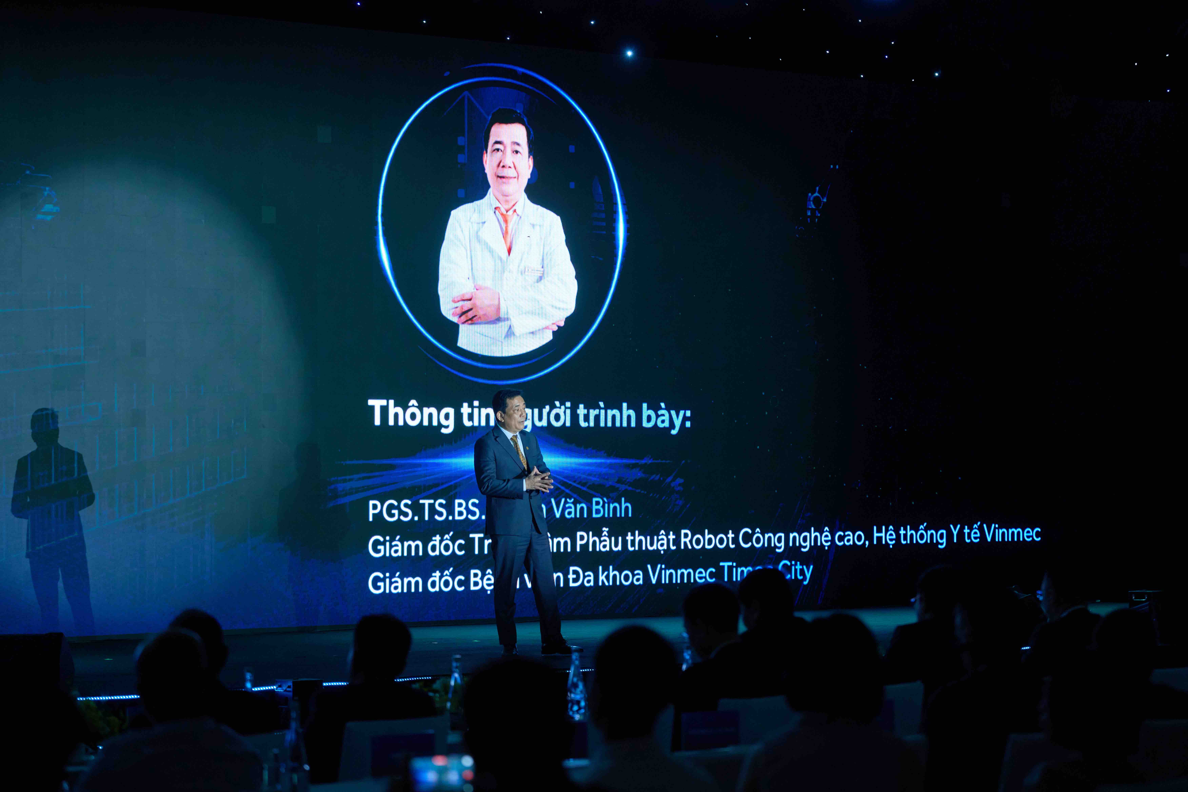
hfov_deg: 20.8
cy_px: 396
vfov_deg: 13.9
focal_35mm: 98
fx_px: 3244
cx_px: 594
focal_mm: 98.3
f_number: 3.5
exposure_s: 1/250
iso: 1000
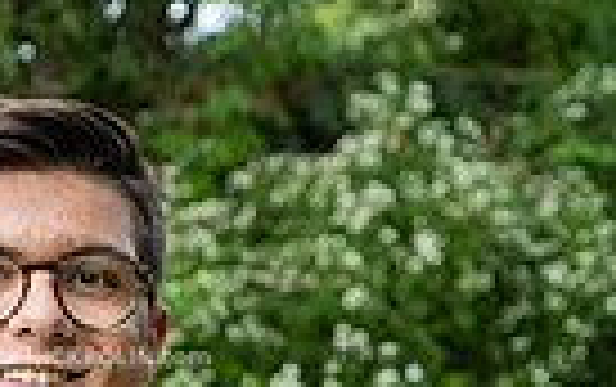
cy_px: 788
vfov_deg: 6.3
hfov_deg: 10.2
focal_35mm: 204
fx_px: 3429
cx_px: 4
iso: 1000
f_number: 5.6
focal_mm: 61
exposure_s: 1/640
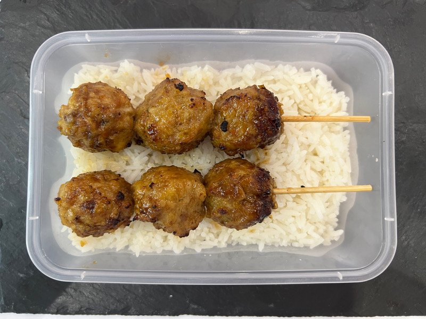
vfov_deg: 53.0
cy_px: 160
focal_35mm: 26
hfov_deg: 67.3
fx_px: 320
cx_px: 213
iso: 160
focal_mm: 5.7
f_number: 1.5
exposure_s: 1/50
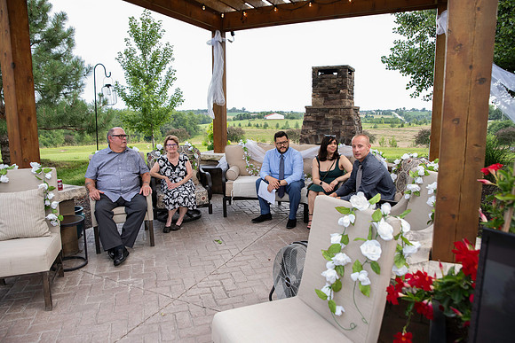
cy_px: 172
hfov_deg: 73.7
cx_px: 258
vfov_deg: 53.2
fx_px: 343
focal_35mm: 24
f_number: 4
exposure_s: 1/400
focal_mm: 24
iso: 640
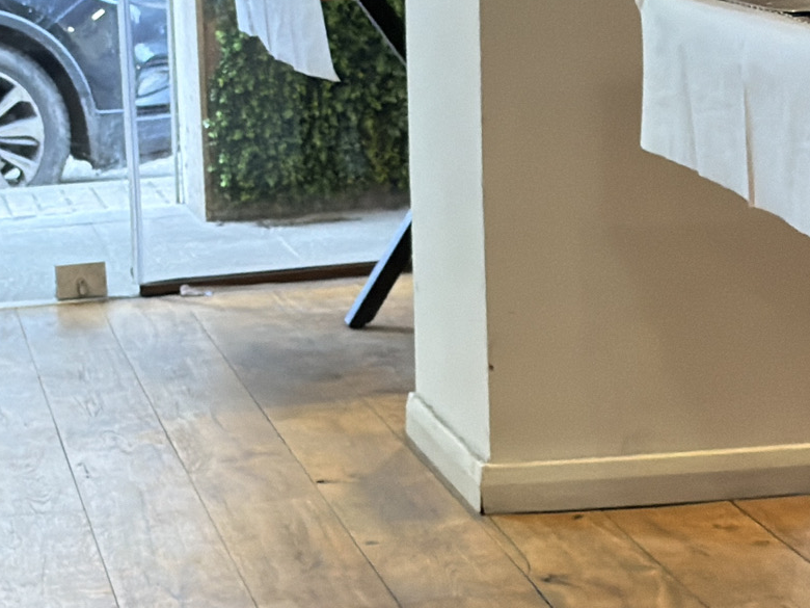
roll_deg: +3.9
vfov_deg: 11.9
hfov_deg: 15.6
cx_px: -55
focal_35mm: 123
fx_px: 2878
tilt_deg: -13.8
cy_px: 647
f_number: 1.78
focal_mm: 6.76
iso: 800
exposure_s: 1/101
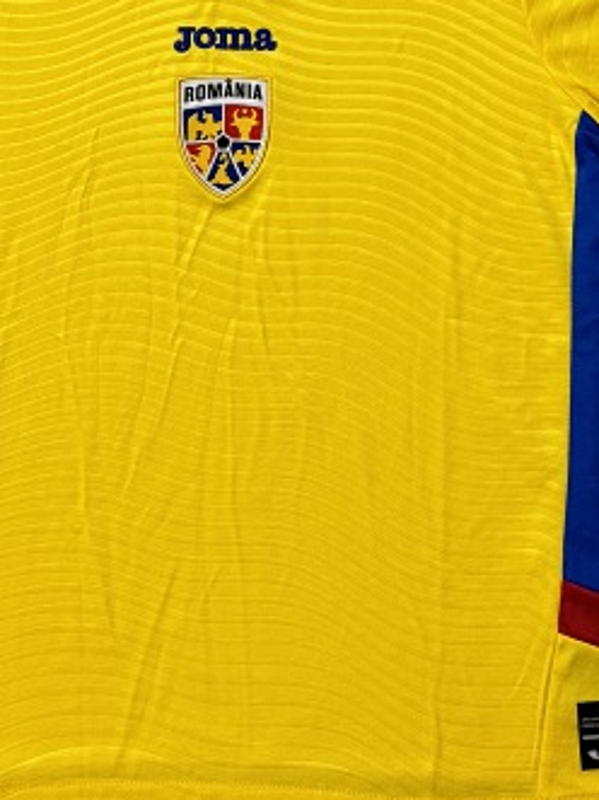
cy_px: 121
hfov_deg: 25.1
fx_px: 1339
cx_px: 222
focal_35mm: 58
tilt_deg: -76.5
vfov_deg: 32.0
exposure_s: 1/50
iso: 100
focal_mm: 6.76
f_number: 1.78
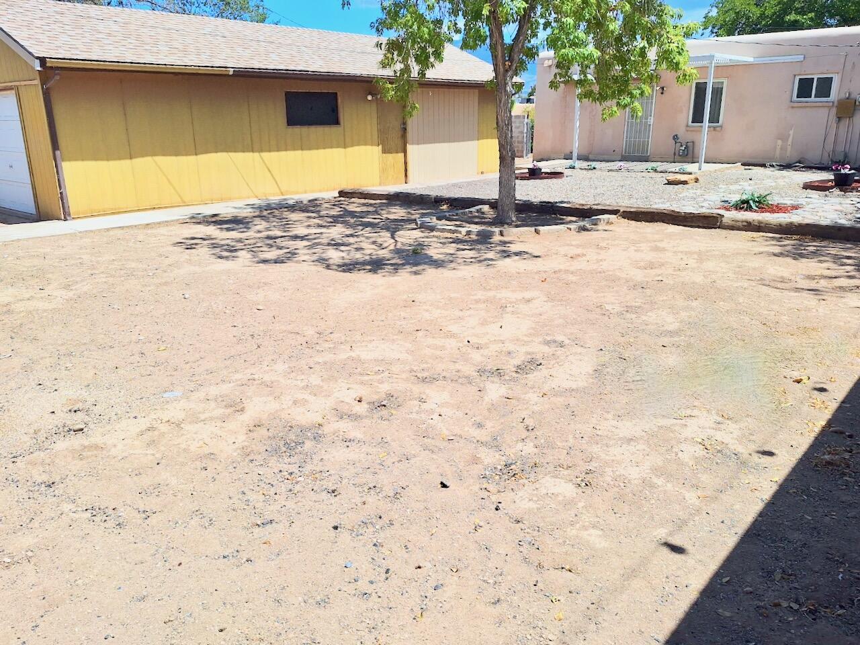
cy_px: 322
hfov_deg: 73.9
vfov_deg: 58.9
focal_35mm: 23
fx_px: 571
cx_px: 430
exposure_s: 1/2857
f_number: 1.8
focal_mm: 5.54
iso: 40
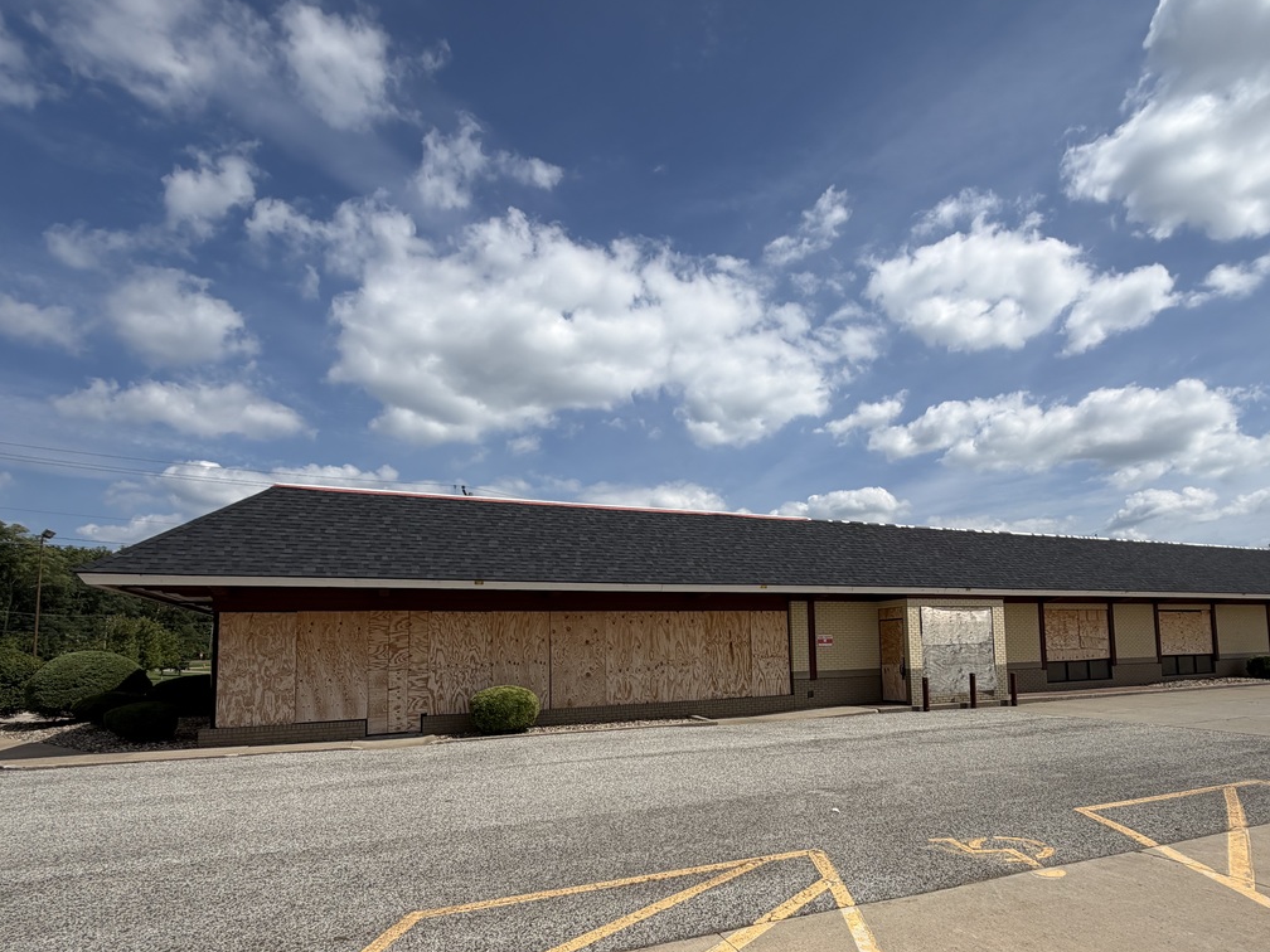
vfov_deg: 65.1
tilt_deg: +3.9
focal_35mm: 20
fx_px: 734
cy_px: 591
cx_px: 726
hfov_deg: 81.3
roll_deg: +1.0
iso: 20
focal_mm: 2.22
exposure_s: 1/1795
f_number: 2.2
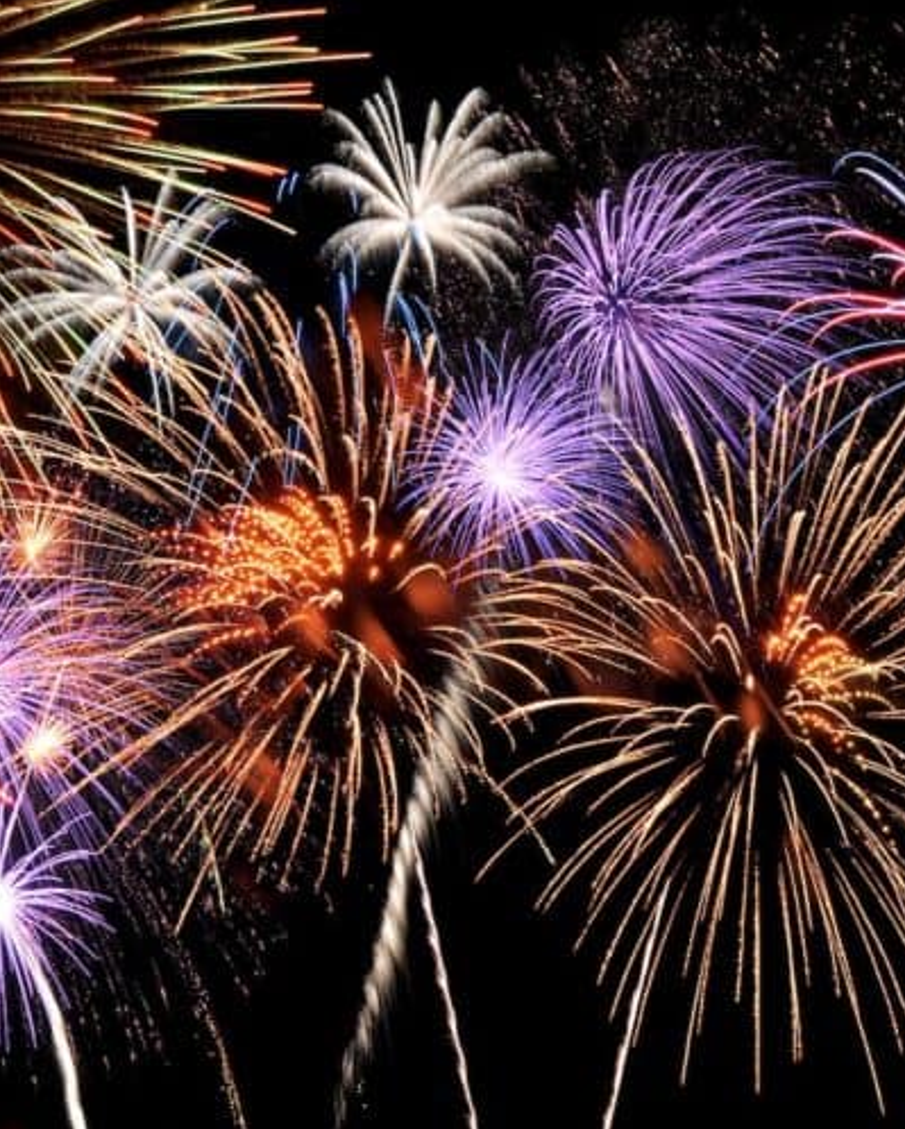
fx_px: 1739
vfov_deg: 36.0
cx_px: 288
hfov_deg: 28.9
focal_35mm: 52
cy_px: 555
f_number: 16
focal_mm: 24
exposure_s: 3
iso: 200
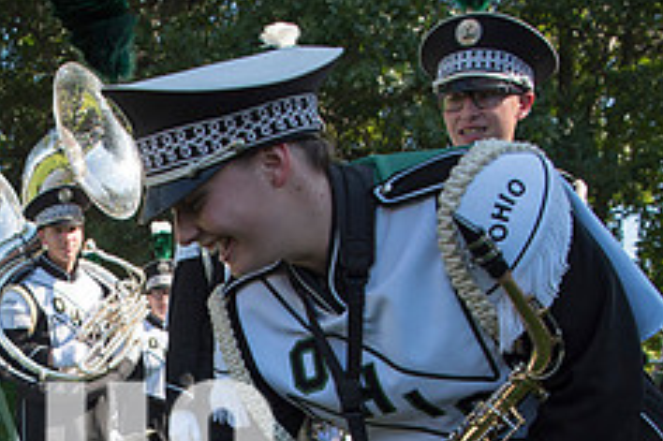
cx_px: 62
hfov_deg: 32.2
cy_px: 513
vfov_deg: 21.5
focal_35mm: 59
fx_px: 1086
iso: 200
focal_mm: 24
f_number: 5.6
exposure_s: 1/800
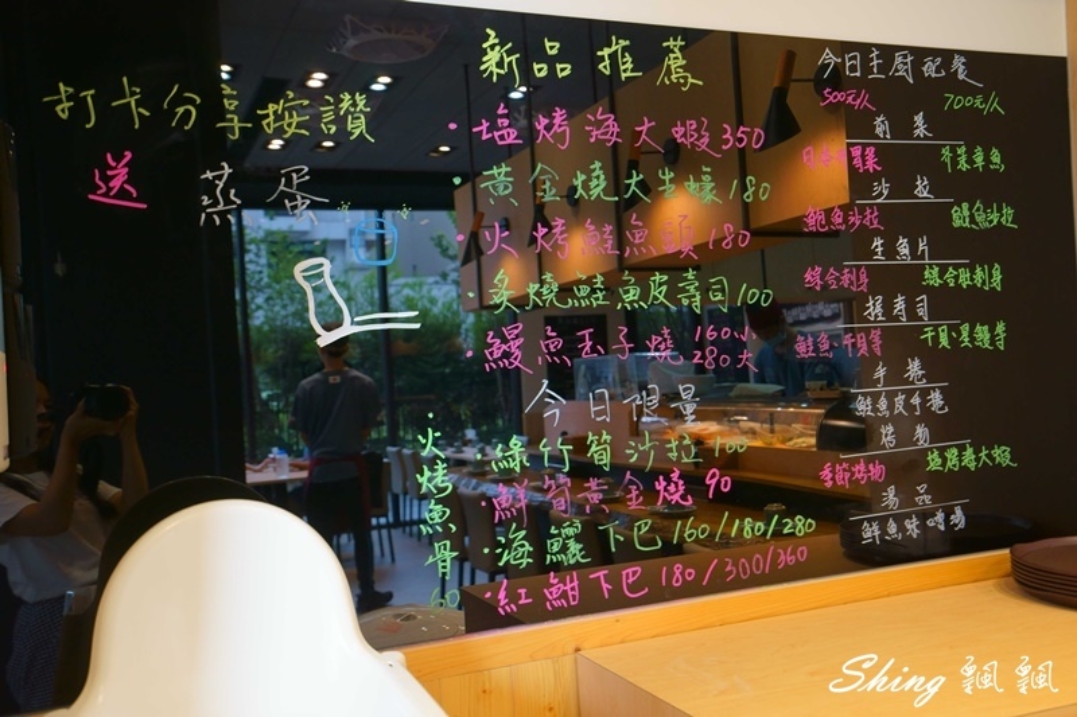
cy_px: 358
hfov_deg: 55.8
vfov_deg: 38.9
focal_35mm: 34
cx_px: 538
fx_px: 1017
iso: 1000
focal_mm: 34
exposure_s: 1/30
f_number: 5
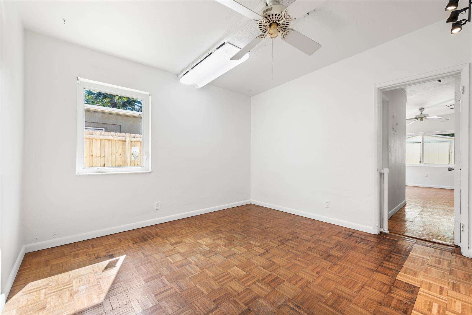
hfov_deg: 100.4
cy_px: 158
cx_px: 236
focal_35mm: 15
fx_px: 197
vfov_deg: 77.3
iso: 100
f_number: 9
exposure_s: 1/1.25
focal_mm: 15
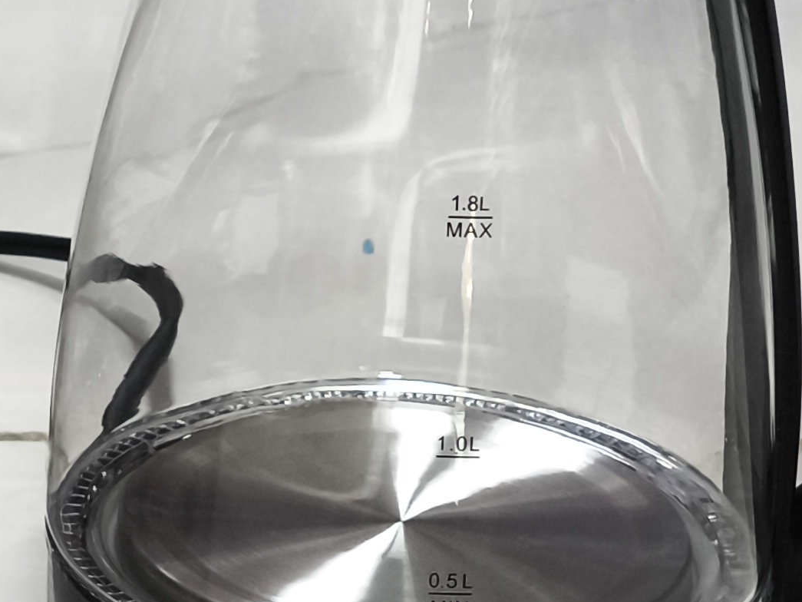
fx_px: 4542
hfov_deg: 9.9
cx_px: -219
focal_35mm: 196
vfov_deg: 7.6
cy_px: 250
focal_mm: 7.1
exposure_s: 1/100
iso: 640
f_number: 1.9
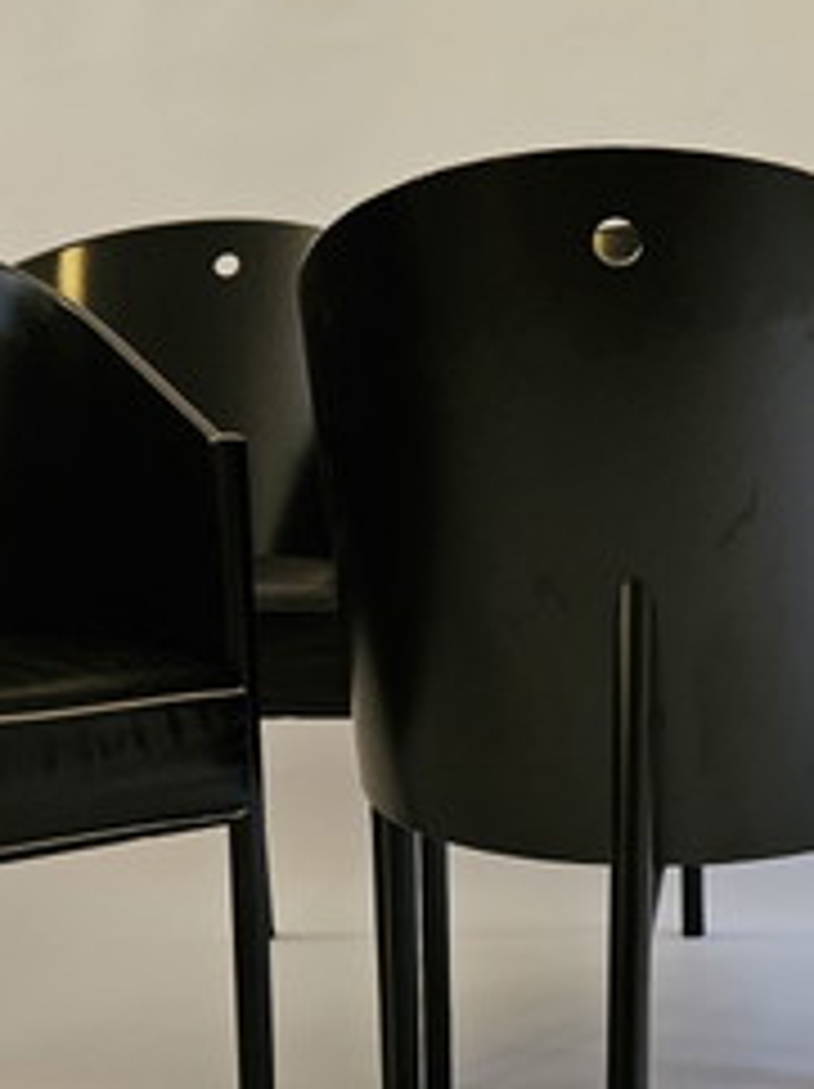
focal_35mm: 65
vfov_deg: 29.8
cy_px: 610
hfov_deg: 22.1
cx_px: 706
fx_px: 2042
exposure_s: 1/33
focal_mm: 5.4
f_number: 1.8
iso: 640
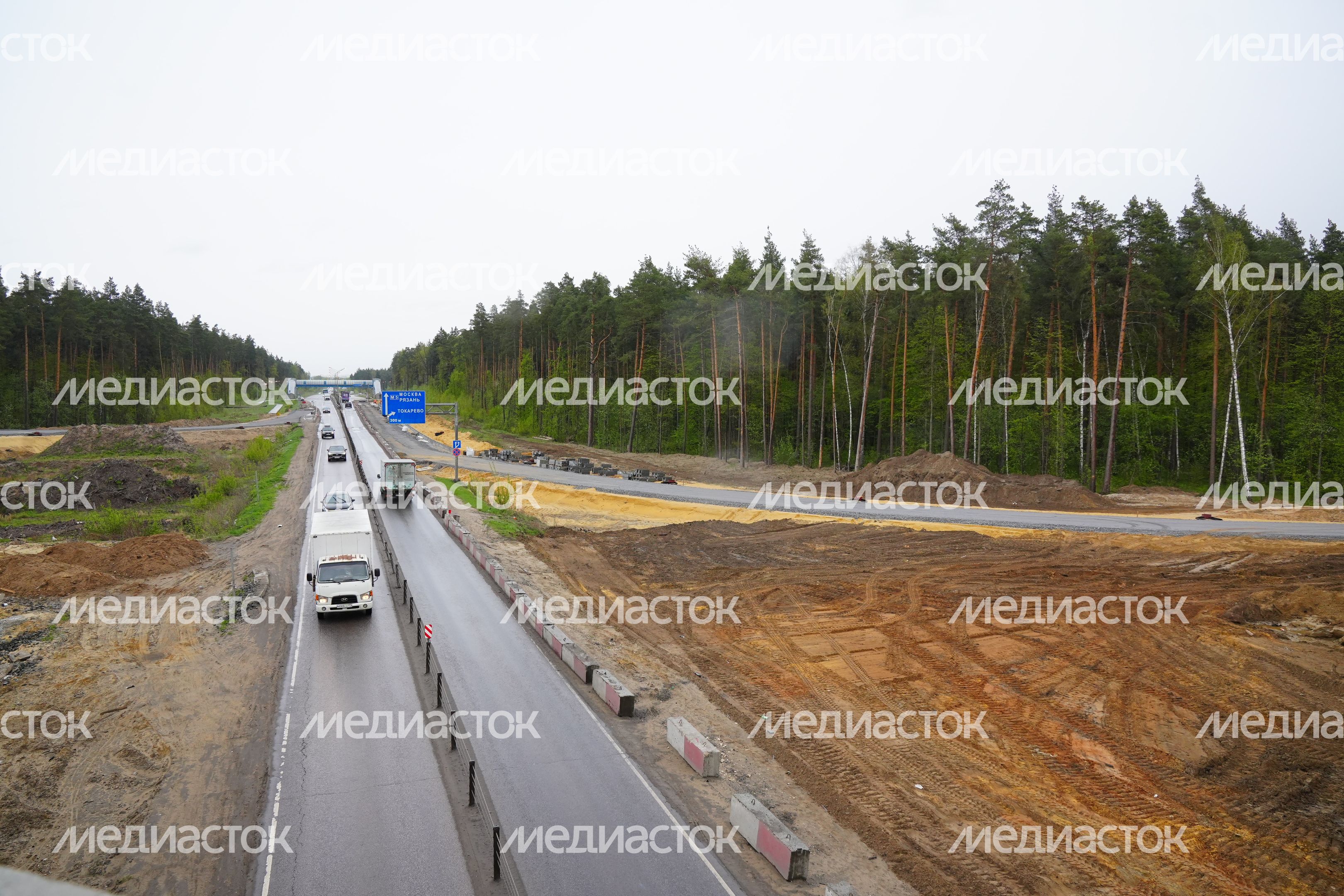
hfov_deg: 73.7
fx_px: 896
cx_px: 672
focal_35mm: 24
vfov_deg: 53.1
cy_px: 448
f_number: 7.1
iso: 1000
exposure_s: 1/1250
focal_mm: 24
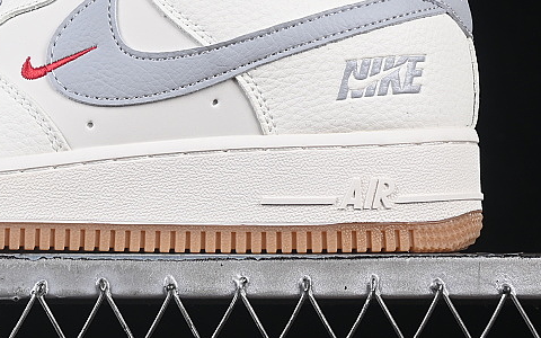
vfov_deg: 7.6
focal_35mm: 172
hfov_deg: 12.1
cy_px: 0
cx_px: 69
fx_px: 2536
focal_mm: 50
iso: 160
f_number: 8
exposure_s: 1/80
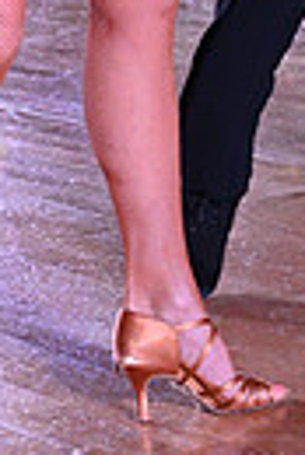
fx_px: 3118
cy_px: -270
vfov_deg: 8.2
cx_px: 110
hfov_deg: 5.6
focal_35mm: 246
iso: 5000
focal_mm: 55
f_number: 6.3
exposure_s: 1/320
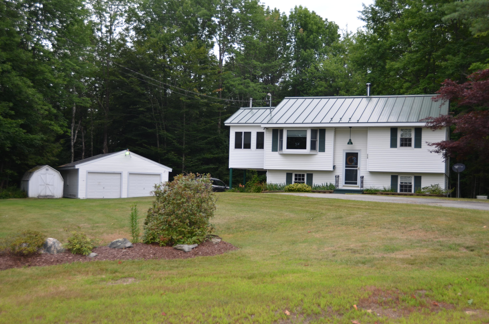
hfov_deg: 45.0
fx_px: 590
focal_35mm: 44
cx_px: 244
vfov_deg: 30.7
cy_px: 162
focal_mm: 29
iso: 200
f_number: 4
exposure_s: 1/125
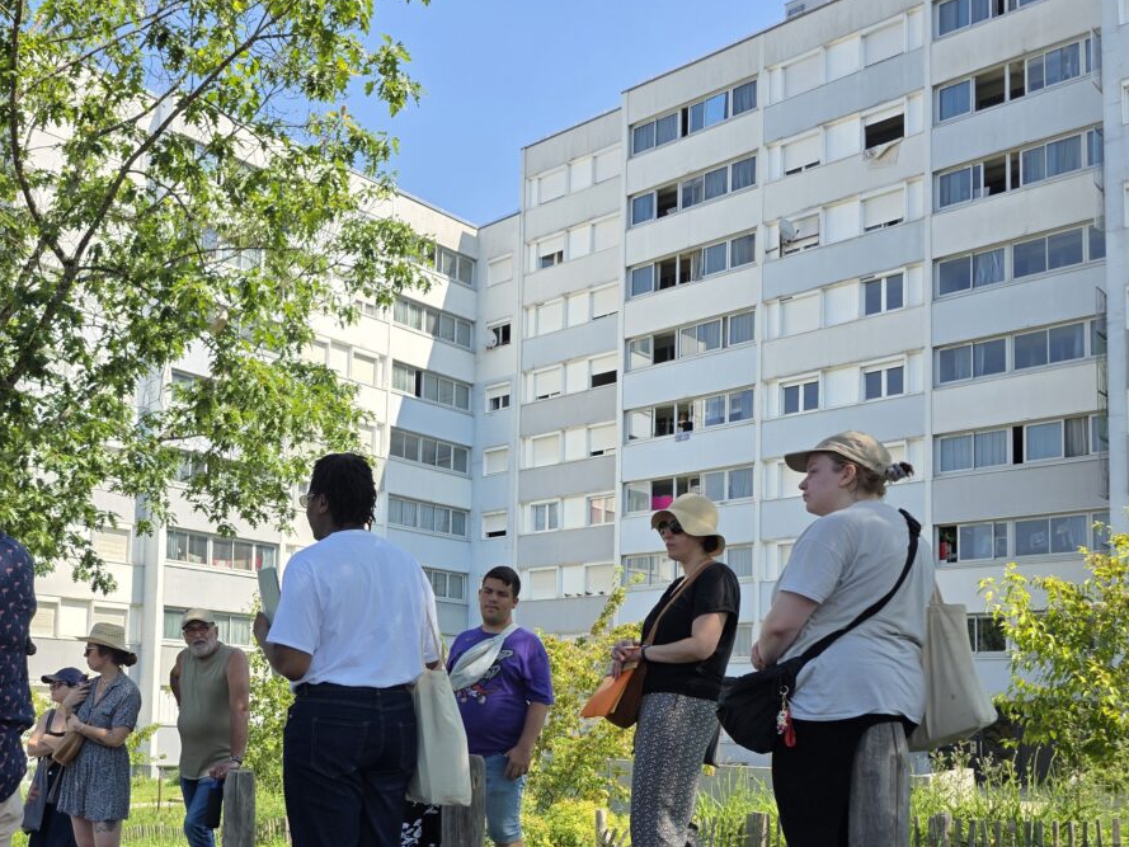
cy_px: 646
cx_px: 279
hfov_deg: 49.3
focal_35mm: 36
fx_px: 1174
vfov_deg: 38.5
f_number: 1.7
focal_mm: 6.3
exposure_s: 1/2961
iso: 80
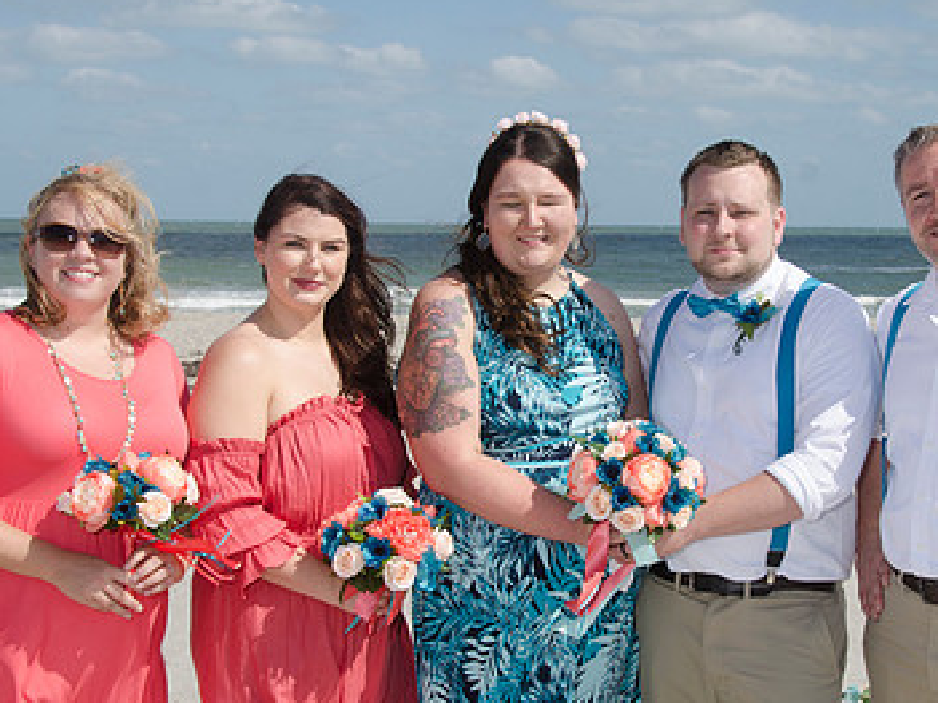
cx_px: 601
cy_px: 390
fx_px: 1869
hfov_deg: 28.0
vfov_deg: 21.3
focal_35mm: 69
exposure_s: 1/250
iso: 100
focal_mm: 29
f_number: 11
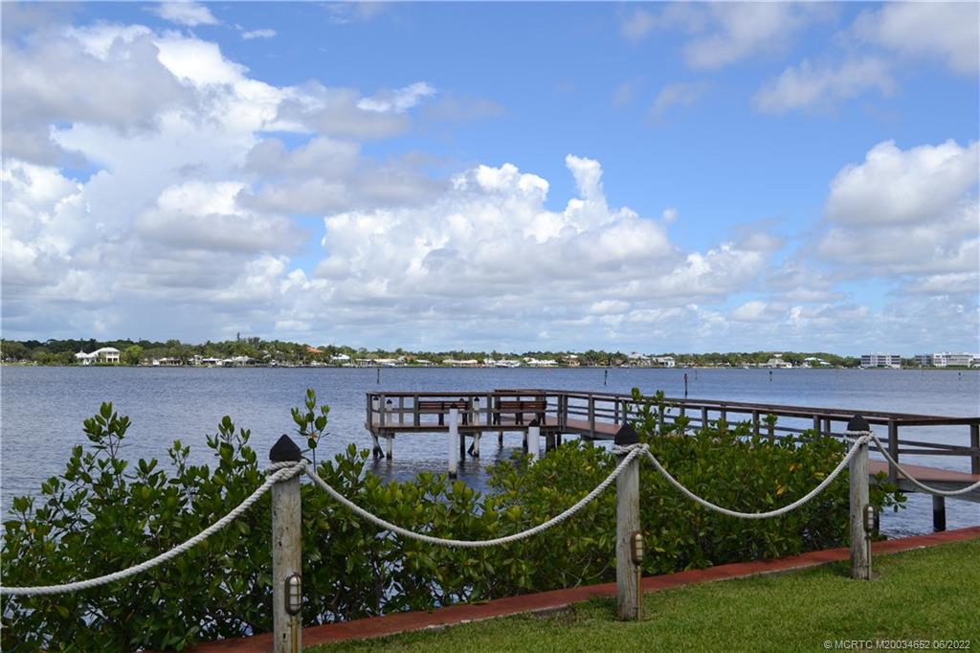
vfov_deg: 34.2
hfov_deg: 49.6
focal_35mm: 39
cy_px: 326
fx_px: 1061
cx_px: 490
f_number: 8
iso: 100
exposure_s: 1/250
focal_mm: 26
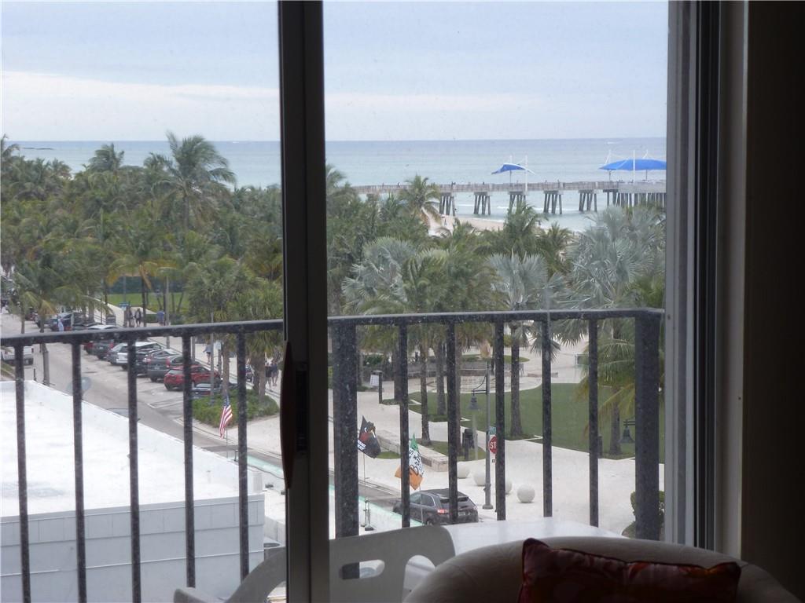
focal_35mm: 89
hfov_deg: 22.0
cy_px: 302
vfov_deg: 16.6
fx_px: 2070
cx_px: 402
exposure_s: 1/125
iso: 100
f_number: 4.9
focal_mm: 16
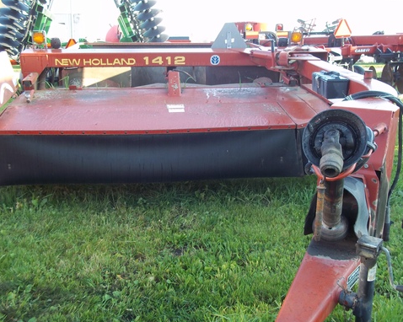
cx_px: 187
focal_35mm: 40
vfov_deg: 37.3
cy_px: 166
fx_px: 477
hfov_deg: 45.8
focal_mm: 6.5
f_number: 3.1
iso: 80
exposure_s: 1/50
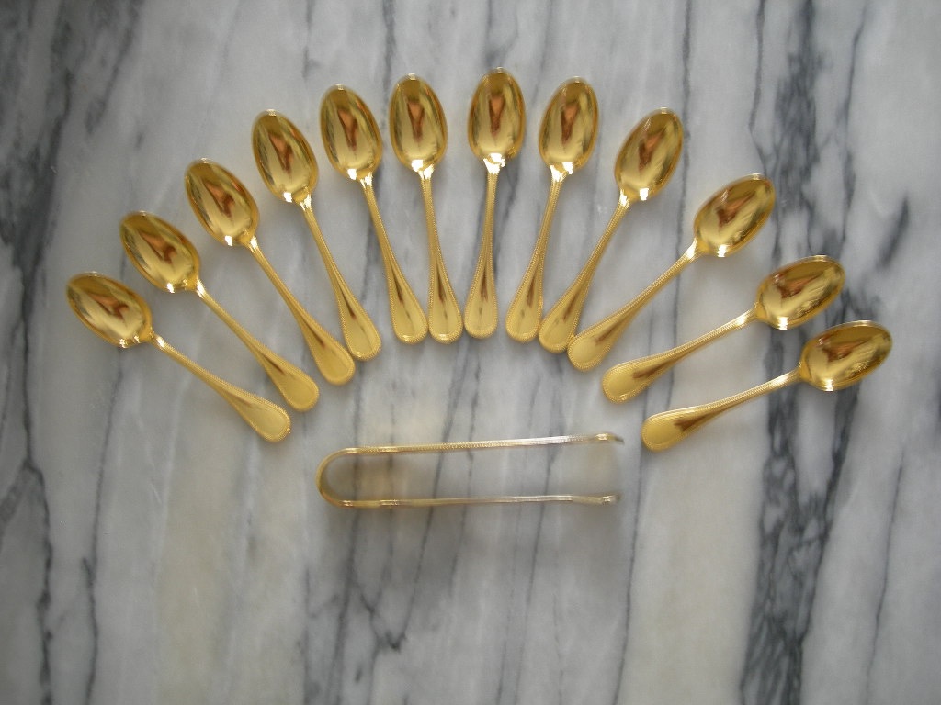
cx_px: 470
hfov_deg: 49.0
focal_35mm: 38
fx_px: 1033
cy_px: 352
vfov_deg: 37.7
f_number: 2.8
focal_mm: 7.8
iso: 50
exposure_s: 1/3.2
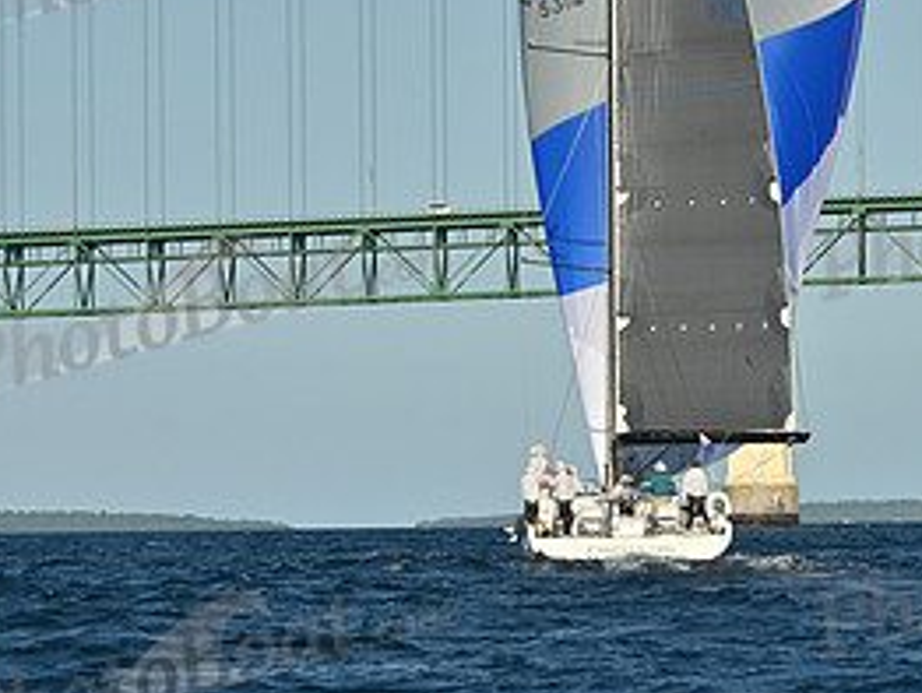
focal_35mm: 287
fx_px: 7651
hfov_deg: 6.9
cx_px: 637
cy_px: 76
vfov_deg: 5.2
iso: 320
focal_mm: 135
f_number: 9
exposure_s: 1/1600
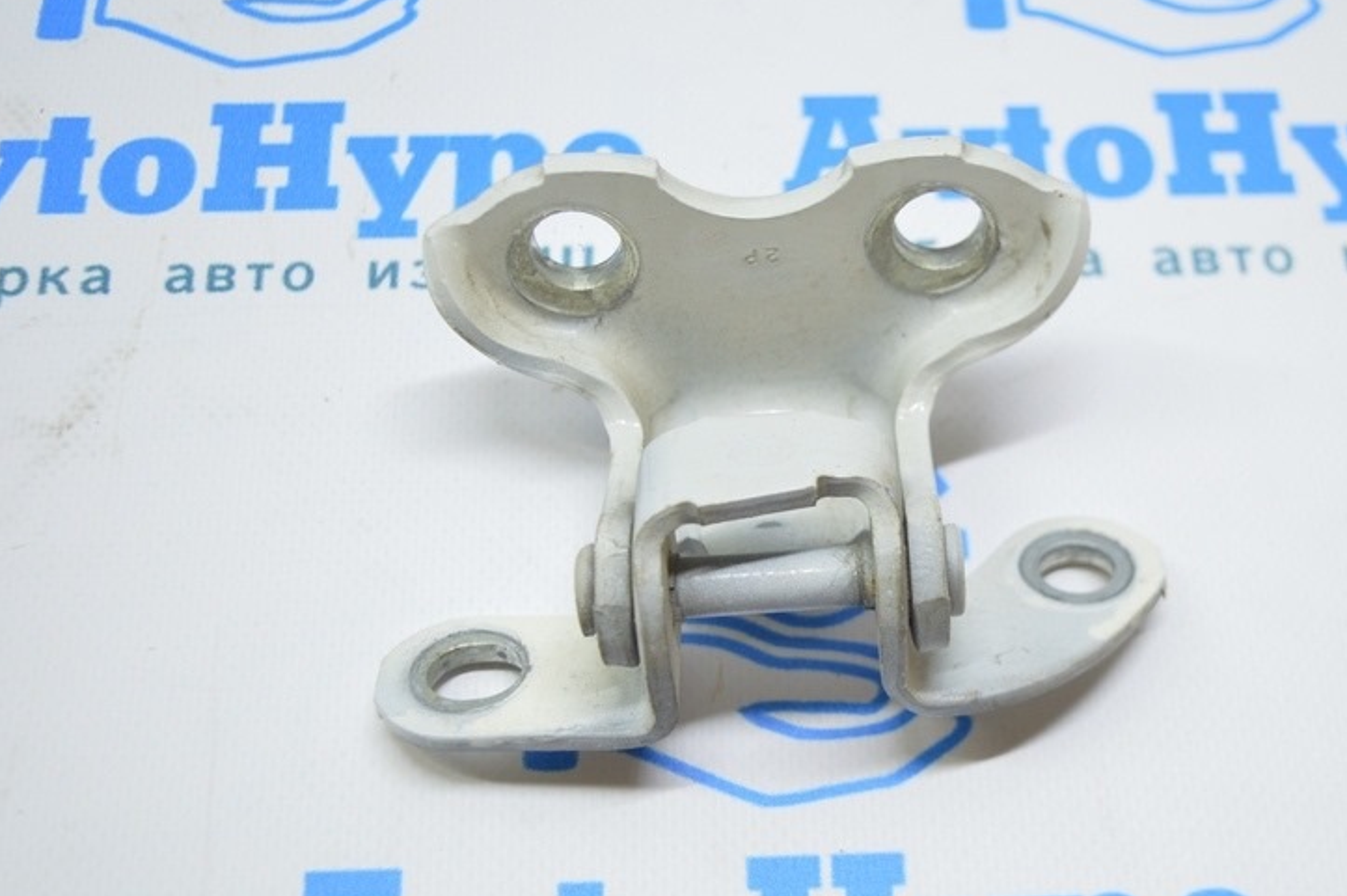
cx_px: 805
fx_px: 1907
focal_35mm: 51
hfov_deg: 38.8
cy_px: 517
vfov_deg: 26.4
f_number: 4
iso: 400
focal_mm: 24
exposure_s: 1/50
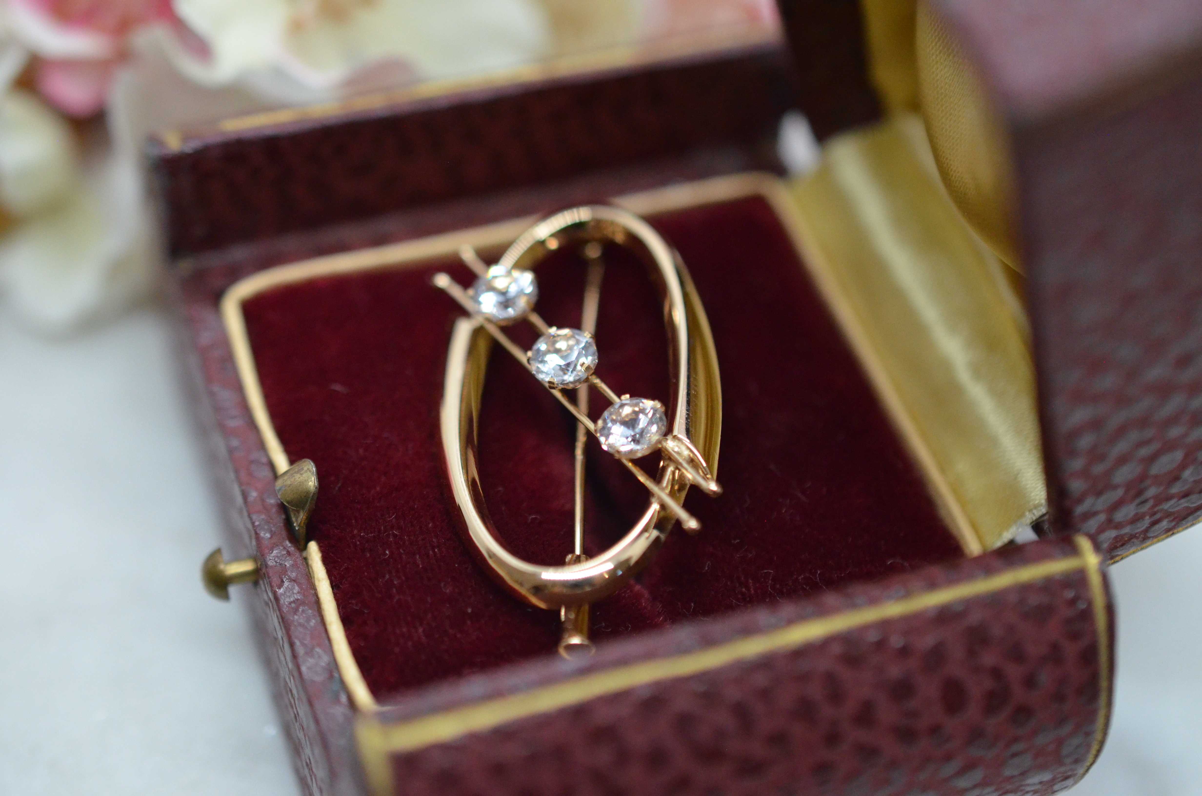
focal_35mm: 60
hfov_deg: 33.5
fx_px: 1999
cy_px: 398
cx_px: 601
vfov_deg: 22.5
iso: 2500
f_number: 4
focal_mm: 40
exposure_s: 1/1600
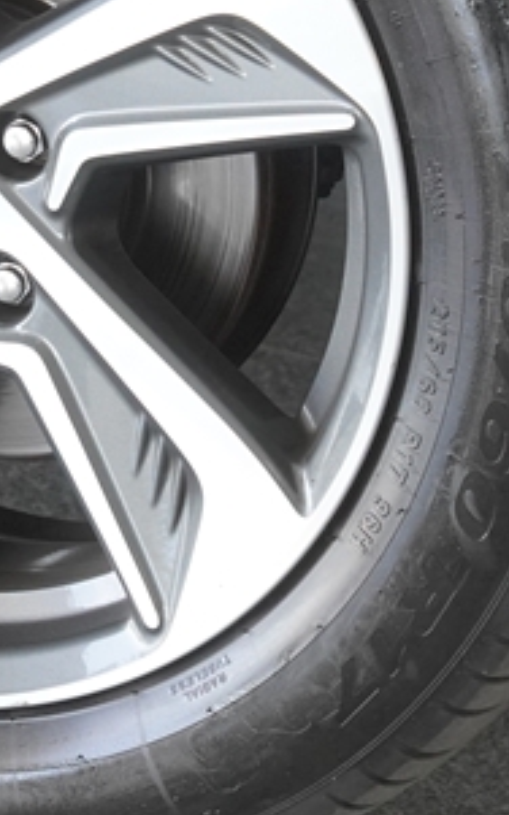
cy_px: 85
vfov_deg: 8.5
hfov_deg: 5.3
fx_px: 5435
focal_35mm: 245
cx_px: -65
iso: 1250
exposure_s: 1/160
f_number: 4
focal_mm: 47
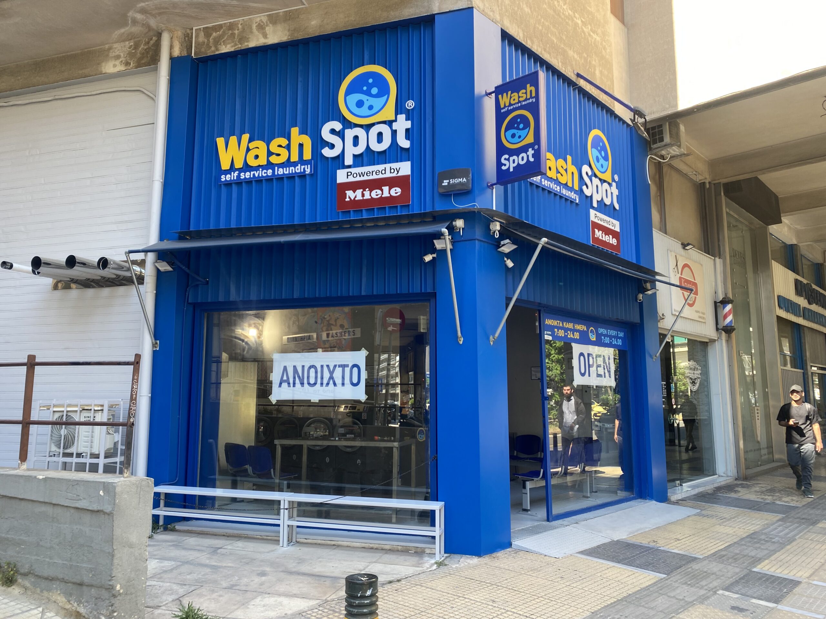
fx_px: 620
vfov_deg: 53.1
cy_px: 310
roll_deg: +0.8
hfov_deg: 67.3
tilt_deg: +7.7
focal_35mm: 26
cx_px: 413
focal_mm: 4.25
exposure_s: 1/195
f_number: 1.8
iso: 32
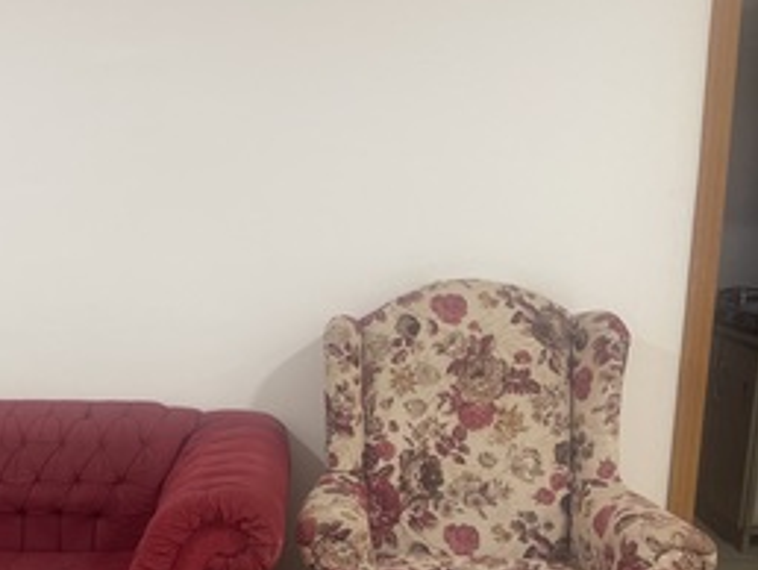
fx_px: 1008
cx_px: 98
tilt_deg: -11.9
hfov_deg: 38.8
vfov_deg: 31.0
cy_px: 430
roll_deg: +2.3
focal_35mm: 46
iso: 125
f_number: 1.6
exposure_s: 1/62
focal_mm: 5.1
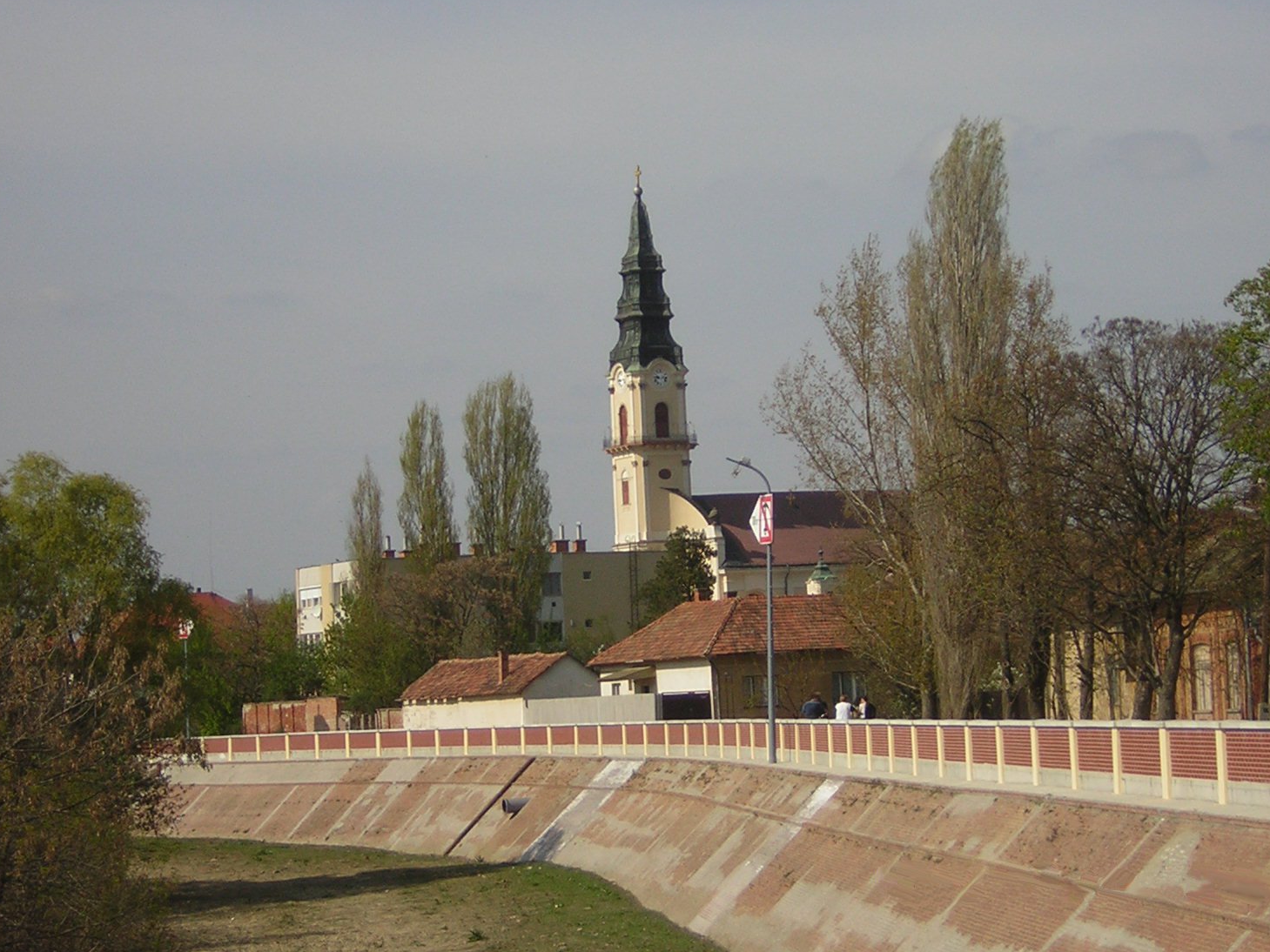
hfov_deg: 19.3
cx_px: 675
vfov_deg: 14.5
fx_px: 3742
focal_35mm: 102
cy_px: 473
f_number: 4.3
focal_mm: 12.1
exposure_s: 1/748
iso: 50
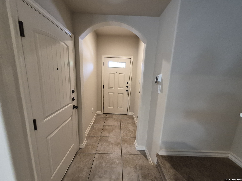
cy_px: 90
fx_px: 91
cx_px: 121
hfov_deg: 106.2
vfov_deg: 89.9
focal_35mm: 13
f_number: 2.2
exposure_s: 1/60
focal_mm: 1.74
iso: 400
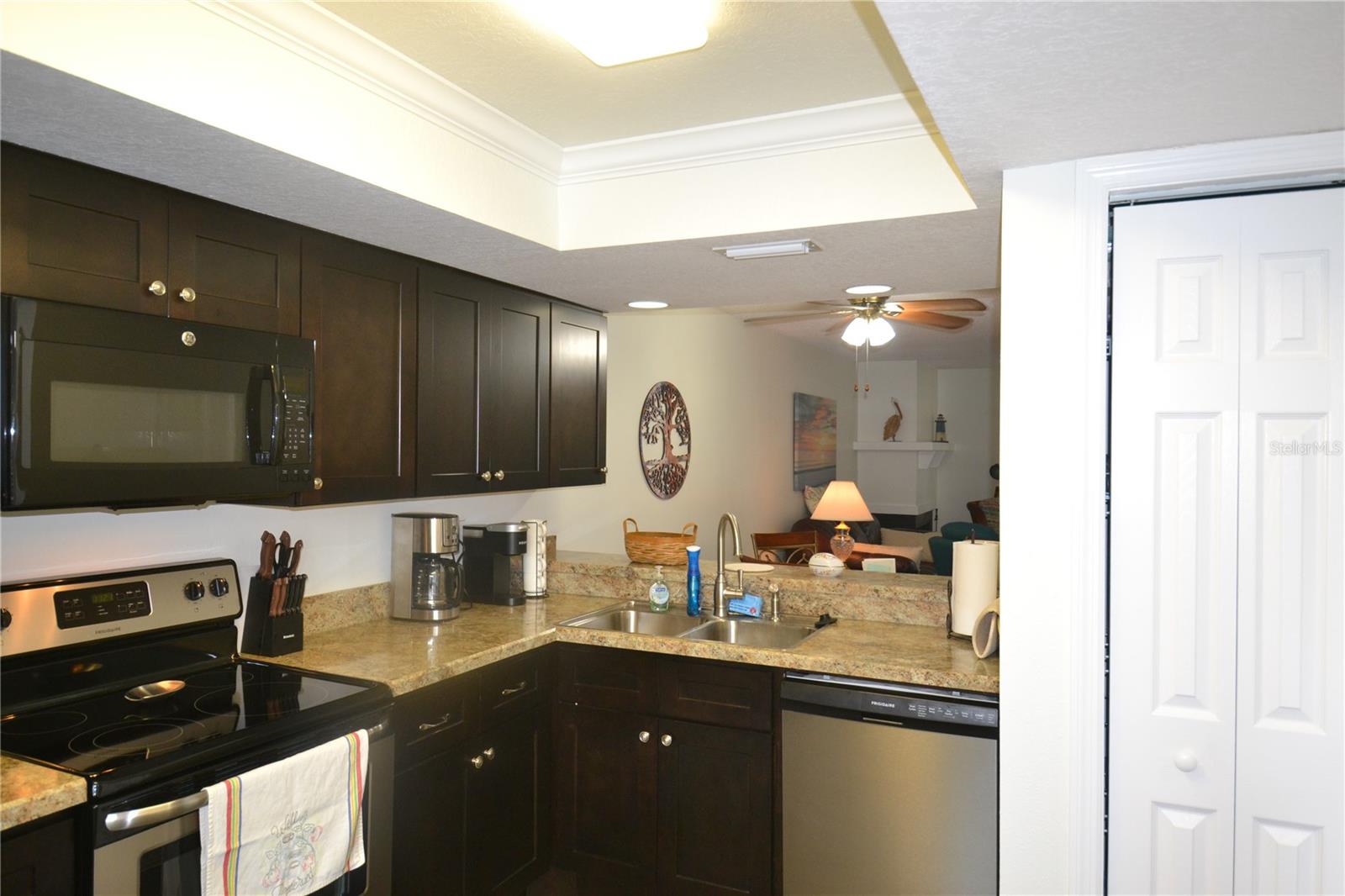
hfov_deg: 77.3
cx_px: 672
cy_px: 448
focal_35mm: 22
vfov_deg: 56.1
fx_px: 840
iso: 720
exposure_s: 1/60
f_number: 4
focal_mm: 15
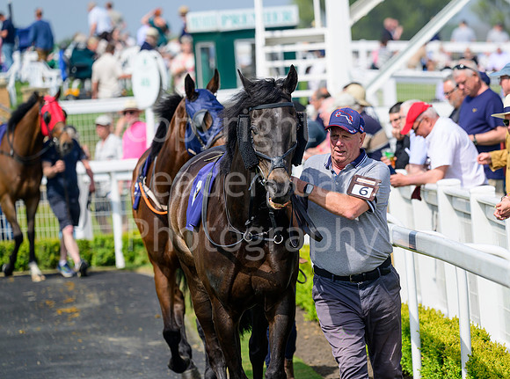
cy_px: 215
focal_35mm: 268
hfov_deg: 7.4
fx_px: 3936
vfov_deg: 5.5
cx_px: 322
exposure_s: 1/1000
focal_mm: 220
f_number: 5.6
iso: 200
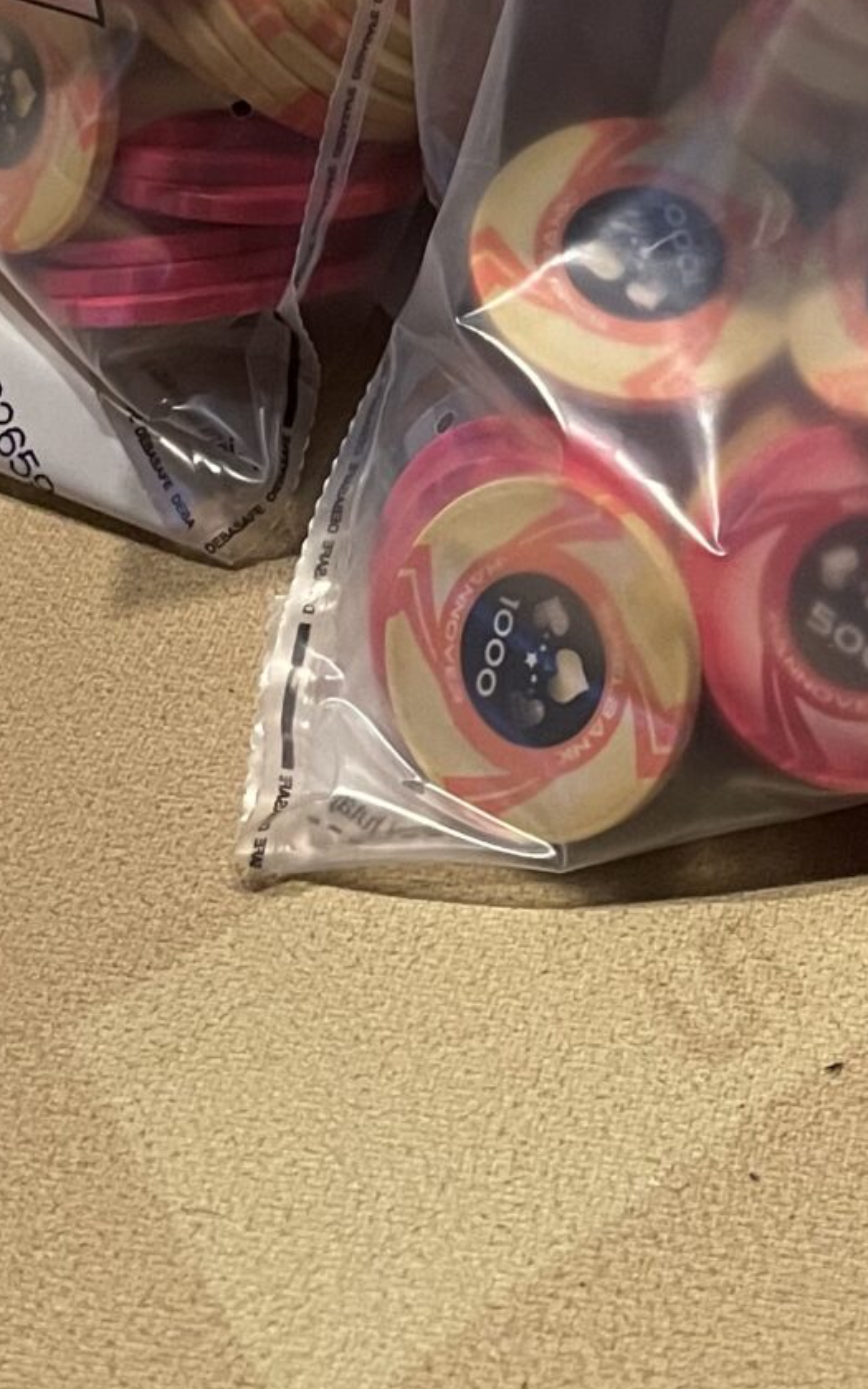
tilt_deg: -41.7
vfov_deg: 22.9
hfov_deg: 14.7
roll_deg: +1.2
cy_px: -227
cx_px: 1225
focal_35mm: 84
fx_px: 3179
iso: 400
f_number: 1.6
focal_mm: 4.2
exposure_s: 1/50
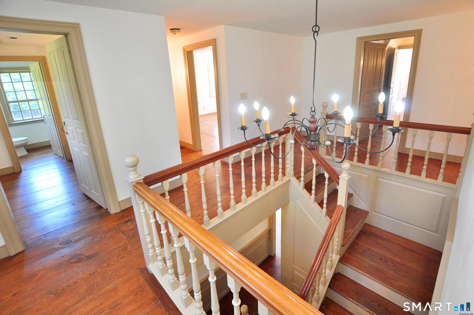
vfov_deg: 77.2
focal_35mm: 15
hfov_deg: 100.5
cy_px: 158
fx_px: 197
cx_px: 237
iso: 1000
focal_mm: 10
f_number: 5
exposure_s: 1/40
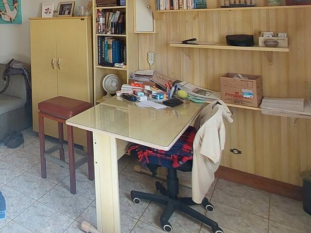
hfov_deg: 44.1
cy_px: 21
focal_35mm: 31
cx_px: -34
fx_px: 279
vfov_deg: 41.6
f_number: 2.2
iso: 80
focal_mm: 1.74
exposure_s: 1/60
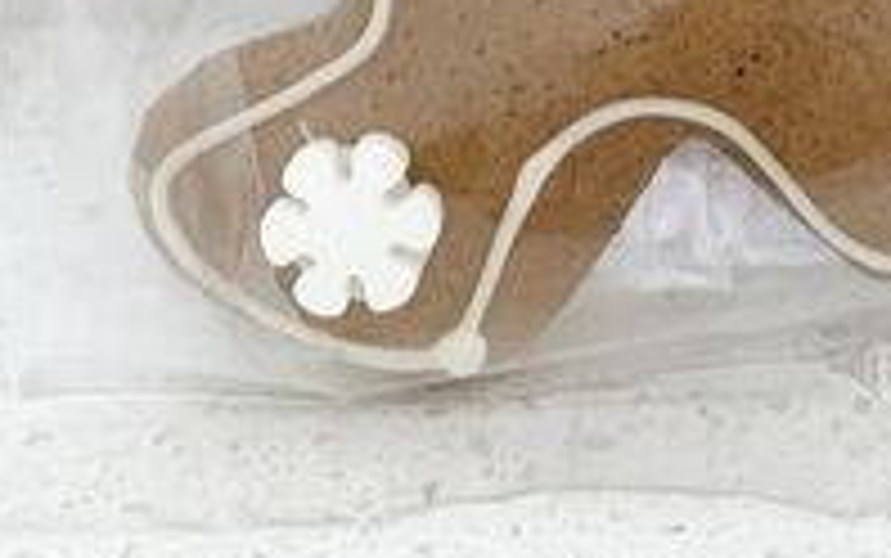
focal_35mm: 89
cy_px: -778
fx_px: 2162
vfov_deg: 11.9
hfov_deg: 23.0
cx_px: 706
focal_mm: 4.25
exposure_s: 1/121
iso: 50
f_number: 1.8
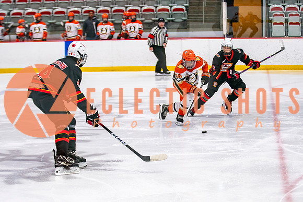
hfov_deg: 19.2
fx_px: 894
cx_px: 161
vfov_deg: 12.9
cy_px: 119
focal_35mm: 106
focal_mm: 75
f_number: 2.8
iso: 640
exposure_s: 1/640
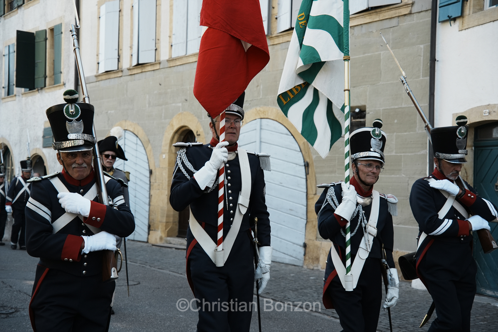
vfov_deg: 25.4
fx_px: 737
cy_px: 166
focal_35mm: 53
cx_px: 249
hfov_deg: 37.3
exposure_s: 1/640
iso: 500
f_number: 5.6
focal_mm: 53.3
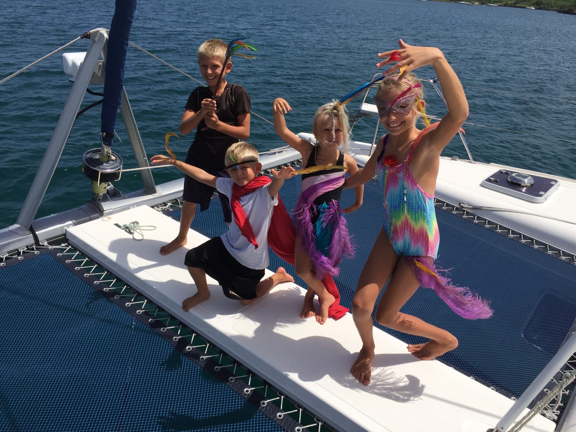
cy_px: 216
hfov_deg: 61.7
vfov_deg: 48.2
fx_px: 483
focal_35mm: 29
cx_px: 288
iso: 32
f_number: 2.2
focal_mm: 4.15
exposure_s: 1/3597
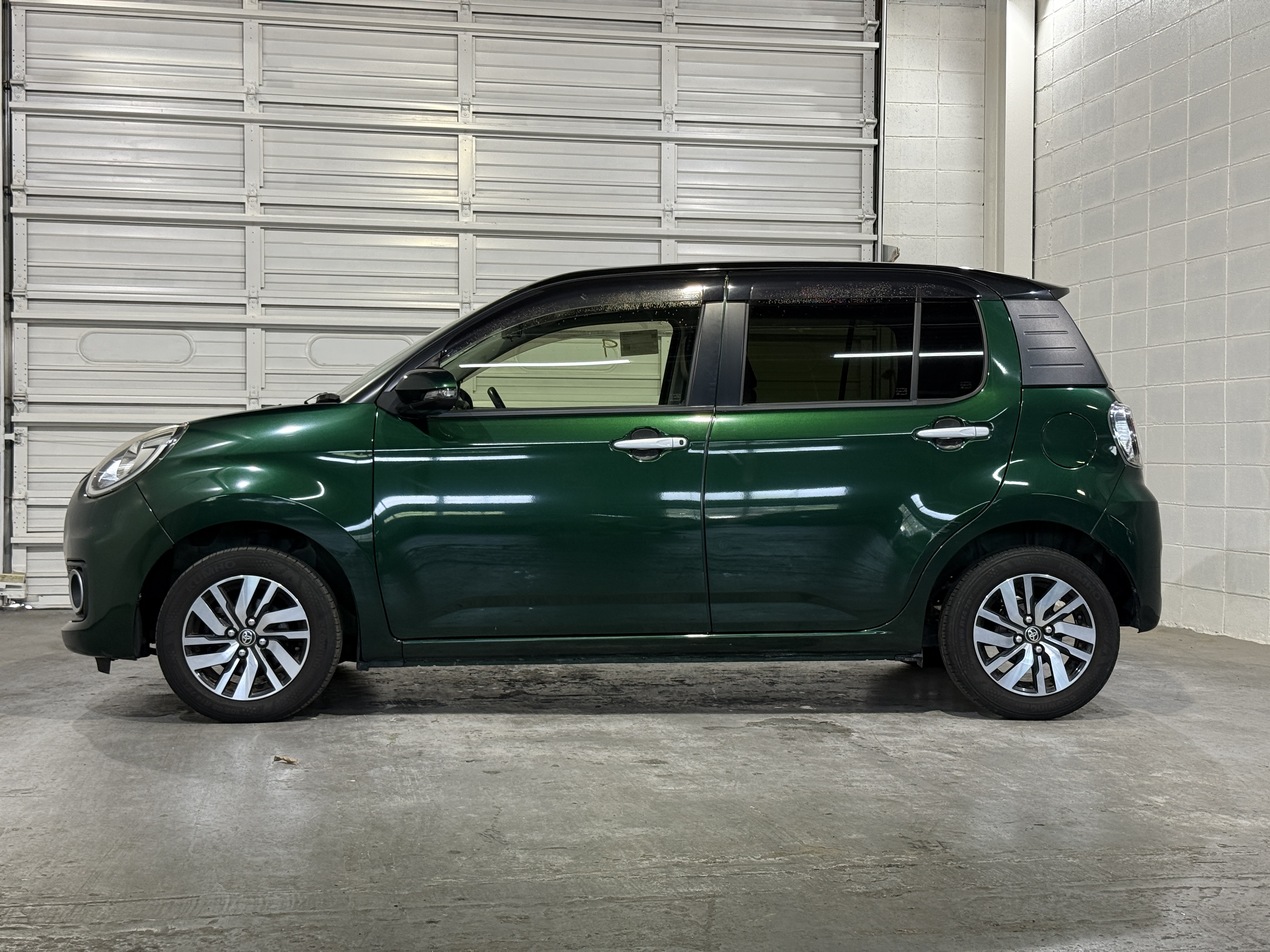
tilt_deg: -0.7
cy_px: 476
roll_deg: -0.9
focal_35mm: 48
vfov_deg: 30.3
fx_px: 1761
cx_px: 635
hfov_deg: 39.7
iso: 200
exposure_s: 1/60
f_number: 1.78
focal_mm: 6.76
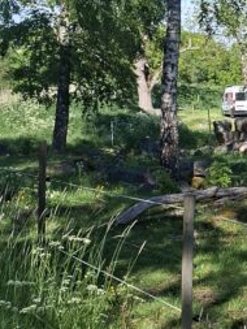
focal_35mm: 93
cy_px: 52
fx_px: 884
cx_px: 317
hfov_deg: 15.2
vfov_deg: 20.8
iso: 50
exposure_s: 1/1038
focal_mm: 5.54
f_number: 1.8
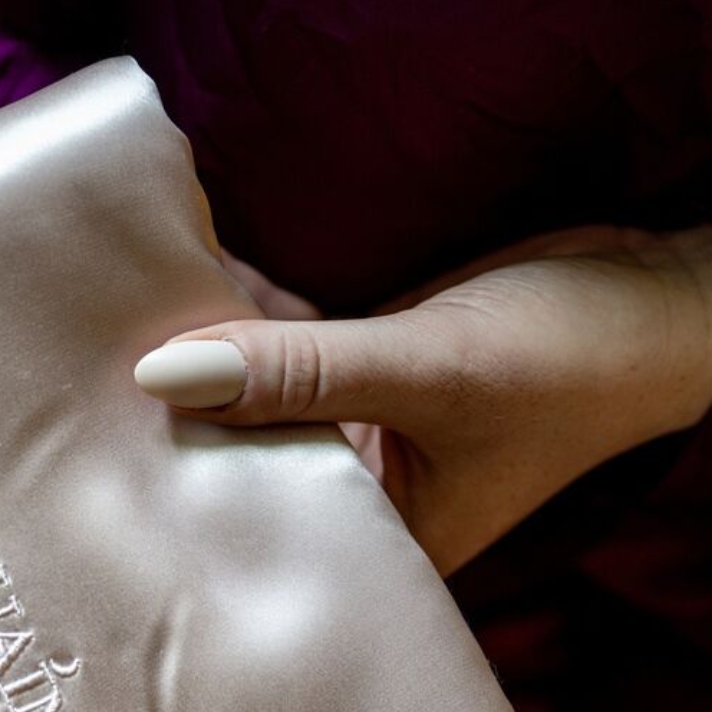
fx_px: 1769
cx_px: 222
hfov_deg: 22.6
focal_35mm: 76
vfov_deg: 21.4
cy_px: 817
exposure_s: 1/100
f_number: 2.8
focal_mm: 37
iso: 500
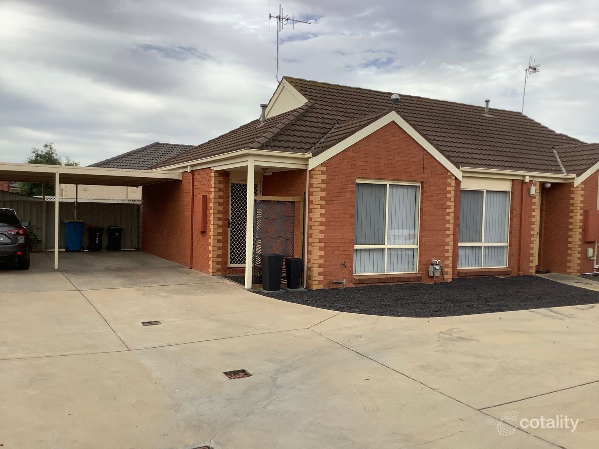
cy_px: 224
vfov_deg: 45.4
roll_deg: -1.5
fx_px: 536
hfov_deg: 58.4
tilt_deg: -3.4
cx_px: 300
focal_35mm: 31
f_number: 2.4
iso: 25
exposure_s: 1/1148
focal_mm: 3.3
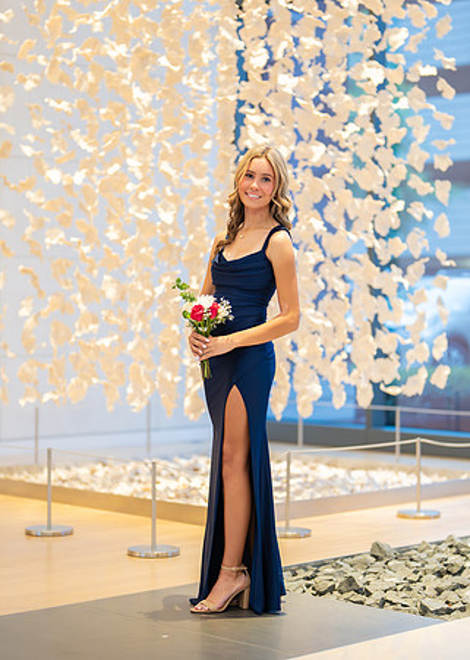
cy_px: 373
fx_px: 1584
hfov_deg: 16.9
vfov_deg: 23.5
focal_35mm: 85
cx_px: 237
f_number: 1.2
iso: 1000
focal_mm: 50
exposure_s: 1/640
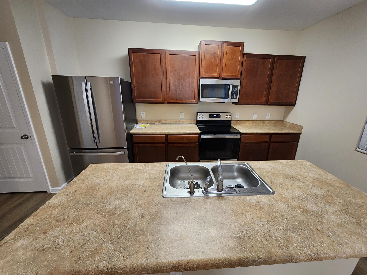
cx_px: 194
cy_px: 144
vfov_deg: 85.6
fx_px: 148
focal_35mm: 14
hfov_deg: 102.0
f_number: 2.2
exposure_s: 1/30
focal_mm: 2.2
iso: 320
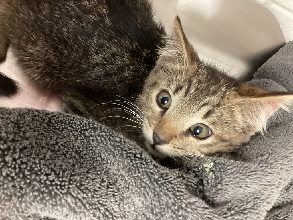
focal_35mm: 31
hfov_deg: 58.4
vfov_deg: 45.4
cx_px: 146
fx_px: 262
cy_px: 110
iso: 640
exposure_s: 1/30
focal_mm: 3.3
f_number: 2.4
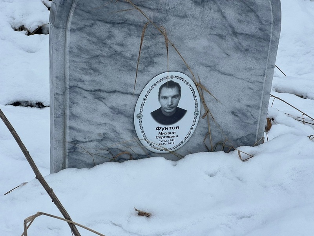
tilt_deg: -28.7
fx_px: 698
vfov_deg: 19.1
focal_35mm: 77
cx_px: 157
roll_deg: -4.8
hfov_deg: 25.3
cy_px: 118
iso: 32
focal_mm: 9
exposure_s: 1/101
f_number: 2.8
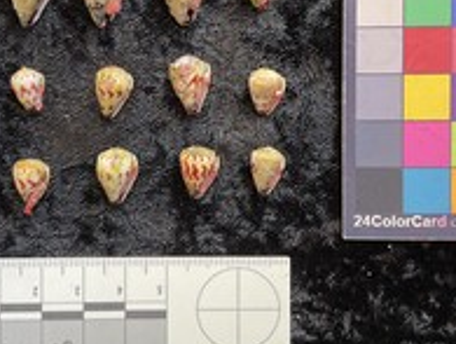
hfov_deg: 36.7
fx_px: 686
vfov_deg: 27.9
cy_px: 111
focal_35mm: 52
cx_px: 192
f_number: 1.8
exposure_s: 1/50
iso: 50
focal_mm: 3
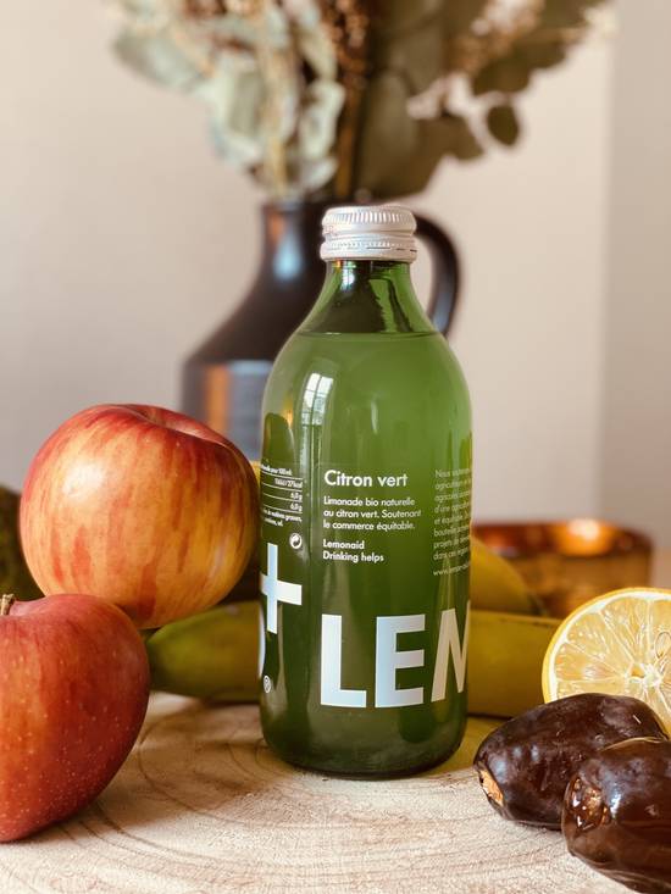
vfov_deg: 36.8
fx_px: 1344
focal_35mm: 52
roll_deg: -0.5
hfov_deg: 28.0
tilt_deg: -5.0
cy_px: 447
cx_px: 336
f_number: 2
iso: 160
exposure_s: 1/100
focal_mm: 6
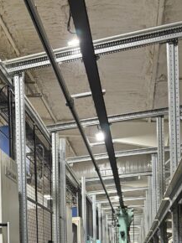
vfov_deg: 32.0
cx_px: -2
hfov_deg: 26.0
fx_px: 372
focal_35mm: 53
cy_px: 267
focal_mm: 6.76
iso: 500
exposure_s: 1/60
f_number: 1.78
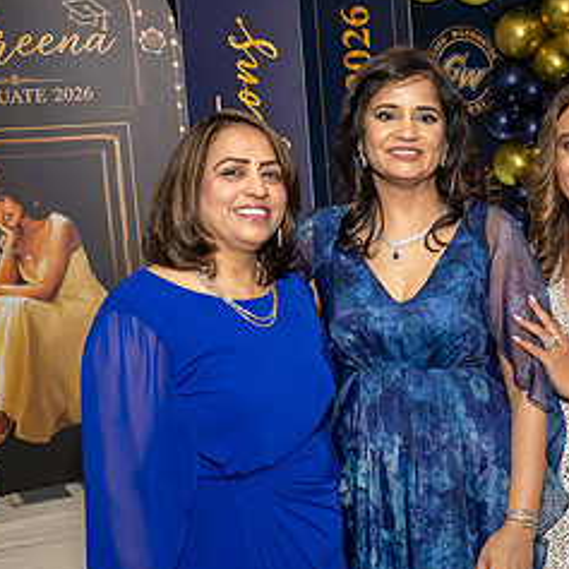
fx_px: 1265
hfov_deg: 24.9
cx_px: 466
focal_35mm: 68
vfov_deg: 25.4
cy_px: 297
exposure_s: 1/250
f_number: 8
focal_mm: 29.5
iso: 800
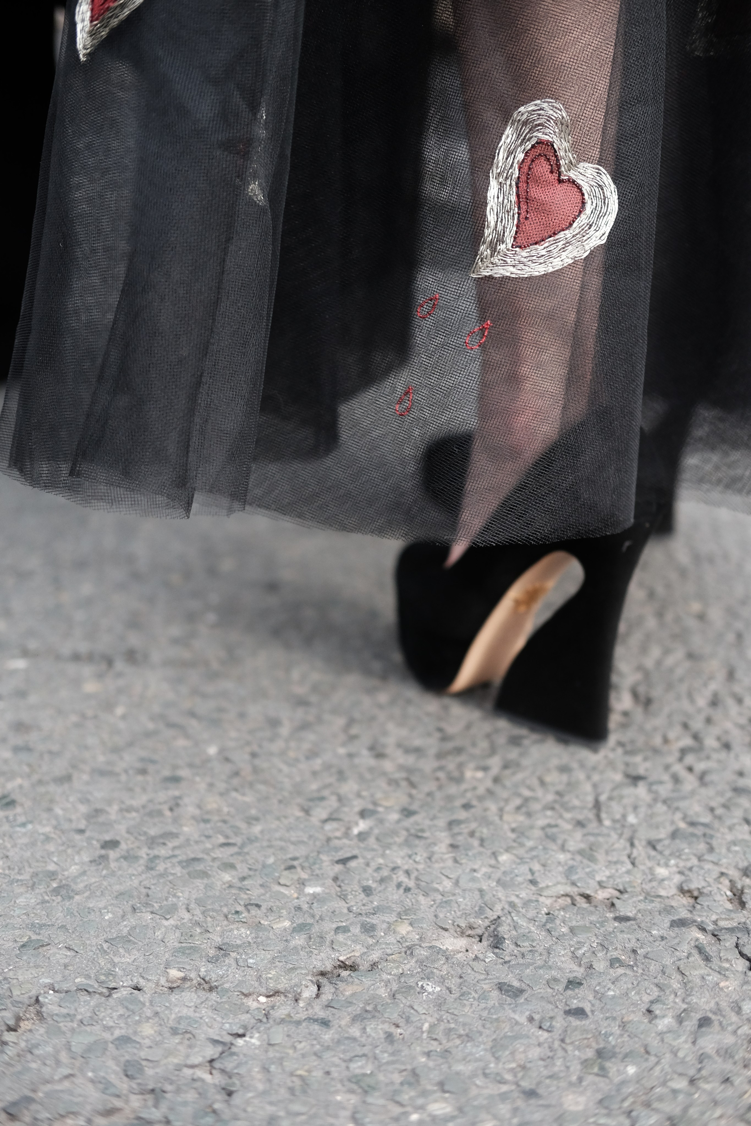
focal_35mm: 53
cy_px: 563
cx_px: 376
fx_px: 1658
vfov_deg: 37.5
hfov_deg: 25.5
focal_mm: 35
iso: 800
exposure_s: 1/2000
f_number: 2
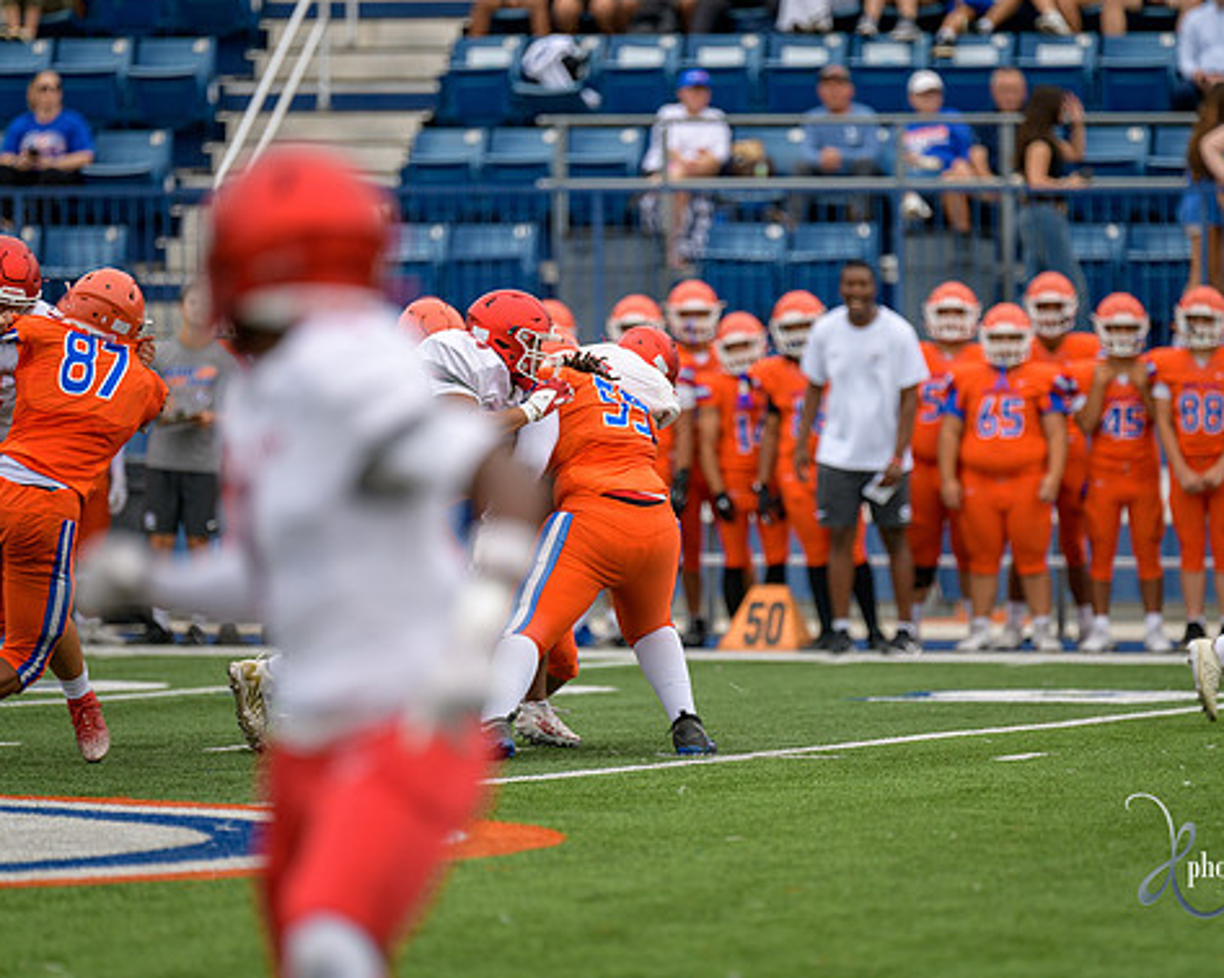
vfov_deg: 5.0
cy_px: 483
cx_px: 652
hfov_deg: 6.2
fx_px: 11262
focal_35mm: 311
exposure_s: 1/800
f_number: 2.8
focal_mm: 270
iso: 125
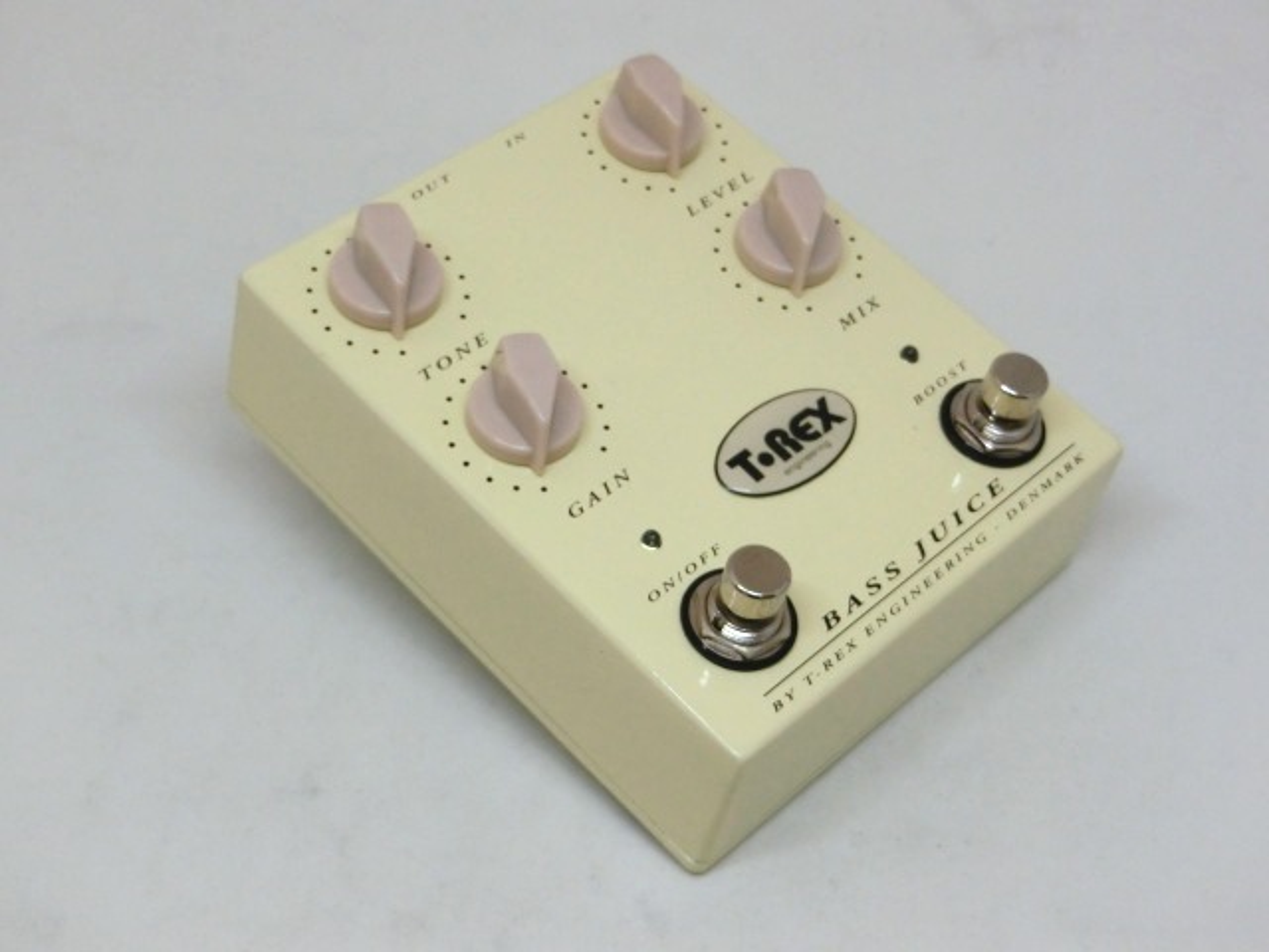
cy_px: 476
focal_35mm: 60
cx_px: 634
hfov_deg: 32.2
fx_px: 2200
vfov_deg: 24.4
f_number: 5
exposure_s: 1/100
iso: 400
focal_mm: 10.7
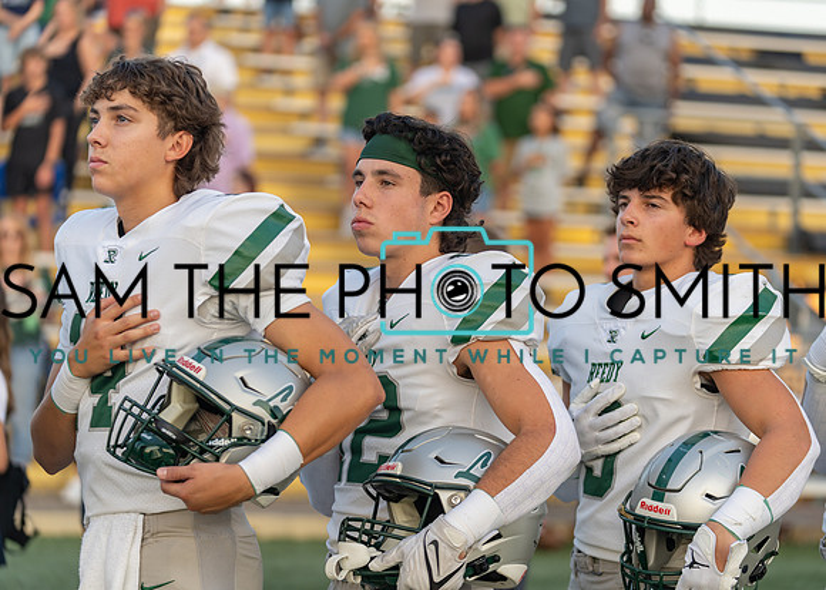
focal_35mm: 108
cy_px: 295
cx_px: 442
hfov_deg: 18.5
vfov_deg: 13.3
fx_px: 2531
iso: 200
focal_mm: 103
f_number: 2.8
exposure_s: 1/320
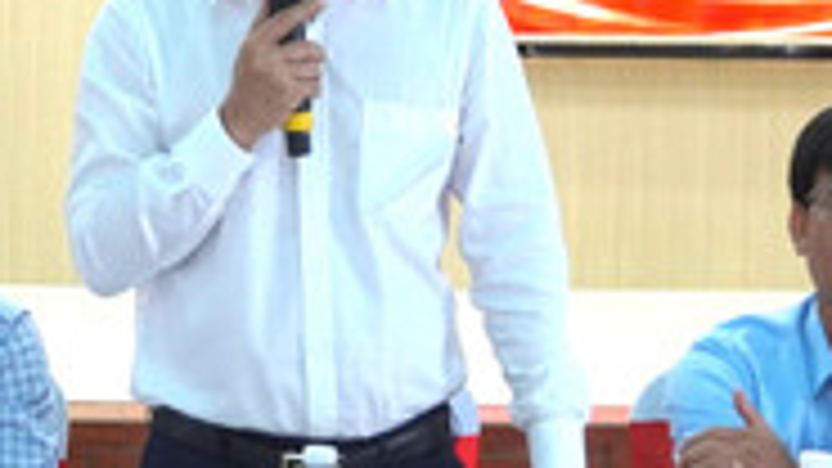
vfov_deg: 10.1
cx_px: 288
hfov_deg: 18.0
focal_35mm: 119
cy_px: 58
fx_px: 2625
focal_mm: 26
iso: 800
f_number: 4
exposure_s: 1/160
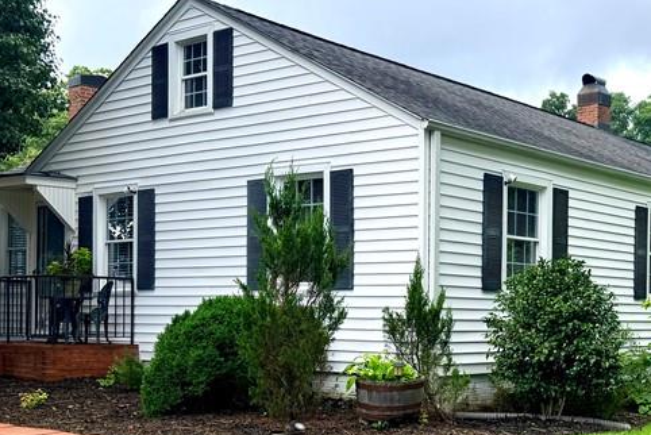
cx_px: 496
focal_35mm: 53
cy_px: 301
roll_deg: +0.3
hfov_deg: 36.5
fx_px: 959
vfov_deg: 25.4
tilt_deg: +0.0
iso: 80
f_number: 1.78
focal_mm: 6.76
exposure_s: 1/2000
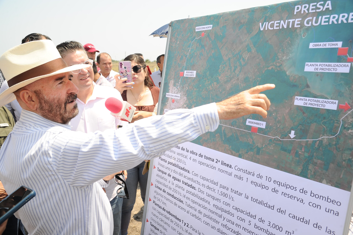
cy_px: 118
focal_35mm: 30
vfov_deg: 43.5
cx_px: 176
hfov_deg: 62.0
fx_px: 294
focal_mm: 30
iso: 200
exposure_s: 1/250
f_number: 4.5
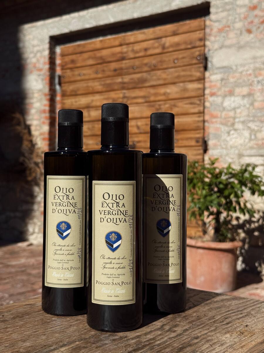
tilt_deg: -0.6
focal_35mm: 48
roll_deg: -0.7
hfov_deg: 30.3
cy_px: 176
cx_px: 132
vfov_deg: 39.7
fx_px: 488
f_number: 1.78
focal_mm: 6.76
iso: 80
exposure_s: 1/9901
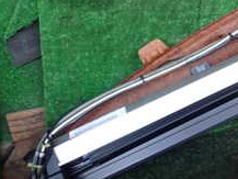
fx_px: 571
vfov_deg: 17.5
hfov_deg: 21.5
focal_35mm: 83
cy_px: 16
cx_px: 301
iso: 100
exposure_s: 1/60
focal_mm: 5.4
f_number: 2.3
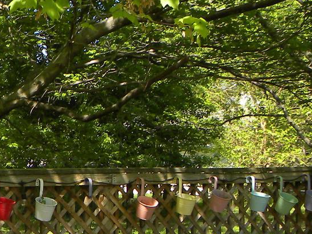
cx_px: -190
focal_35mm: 97
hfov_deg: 17.6
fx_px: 874
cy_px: 195
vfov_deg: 15.1
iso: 64
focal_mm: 4.6
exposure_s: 1/126
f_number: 4.5
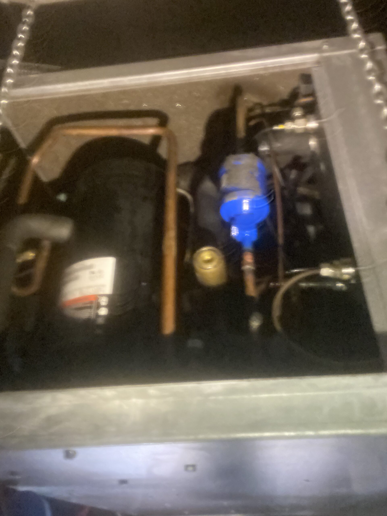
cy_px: 258
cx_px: 194
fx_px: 447
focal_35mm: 30
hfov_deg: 46.8
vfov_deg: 60.0
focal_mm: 2.71
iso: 2000
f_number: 2.2
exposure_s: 1/15
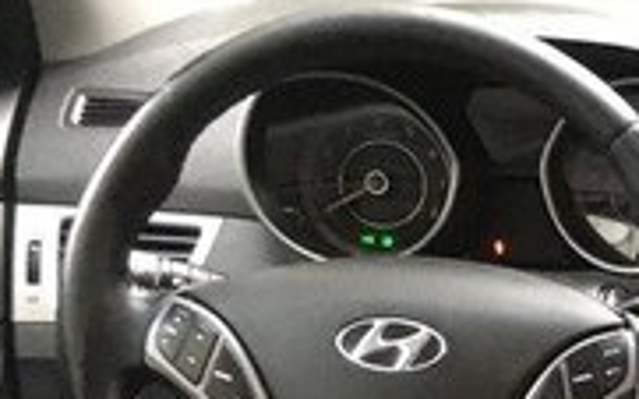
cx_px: 1056
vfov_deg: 11.1
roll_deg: -4.6
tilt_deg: -27.0
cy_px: 634
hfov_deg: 16.4
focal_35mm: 112
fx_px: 1950
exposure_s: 1/25
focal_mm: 4.15
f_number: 2.2
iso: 200
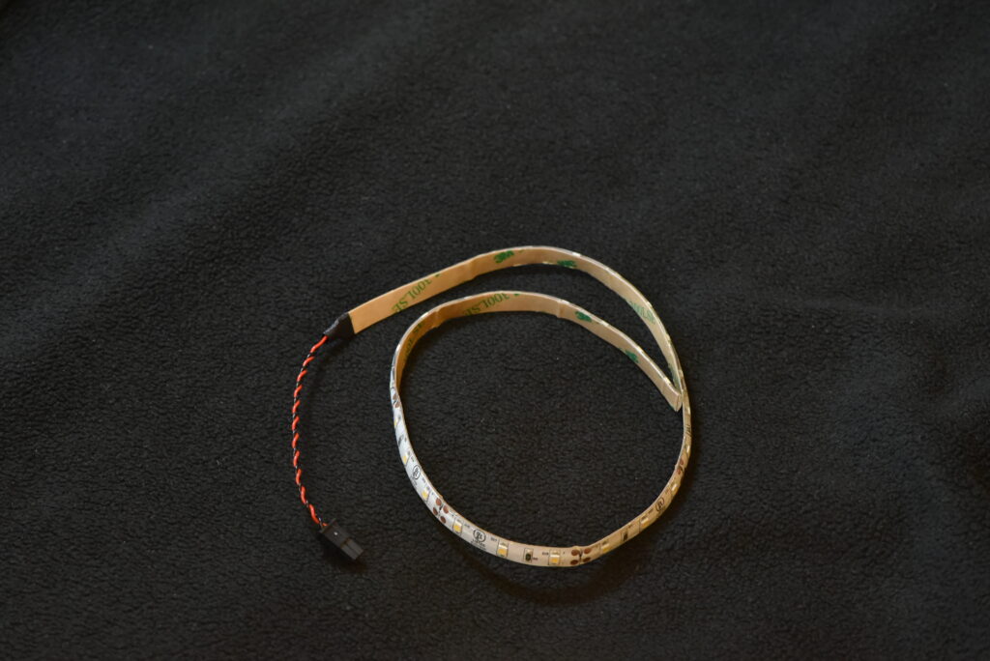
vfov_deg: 13.1
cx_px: 495
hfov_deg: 19.4
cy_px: 330
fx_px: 2889
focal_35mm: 105
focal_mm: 105
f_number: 11
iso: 6400
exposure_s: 1/125
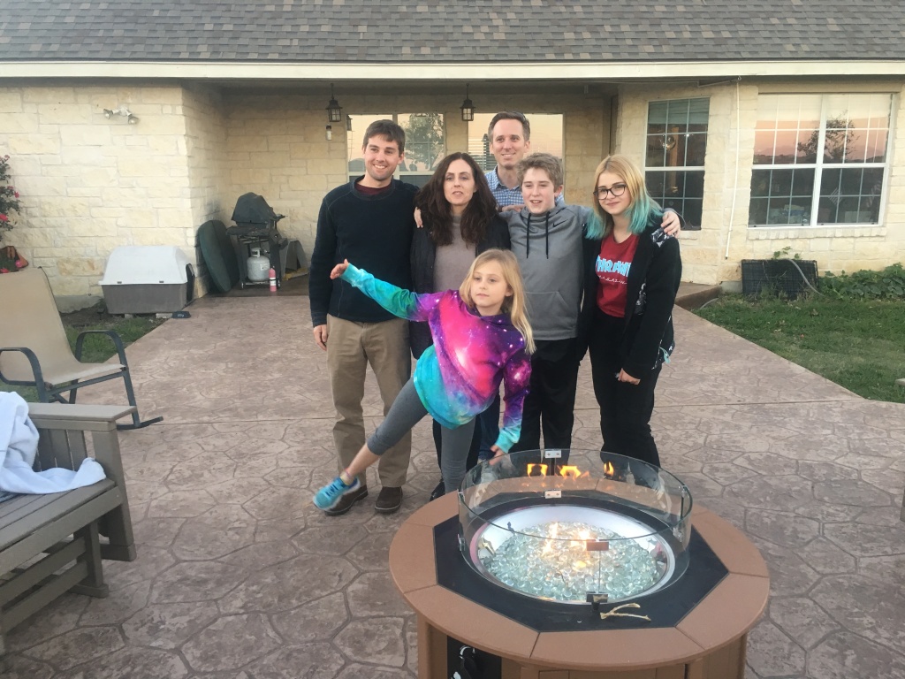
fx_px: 758
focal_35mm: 29
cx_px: 452
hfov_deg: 61.7
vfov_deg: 48.2
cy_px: 340
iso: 32
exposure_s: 1/30
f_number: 2.2
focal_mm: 4.15
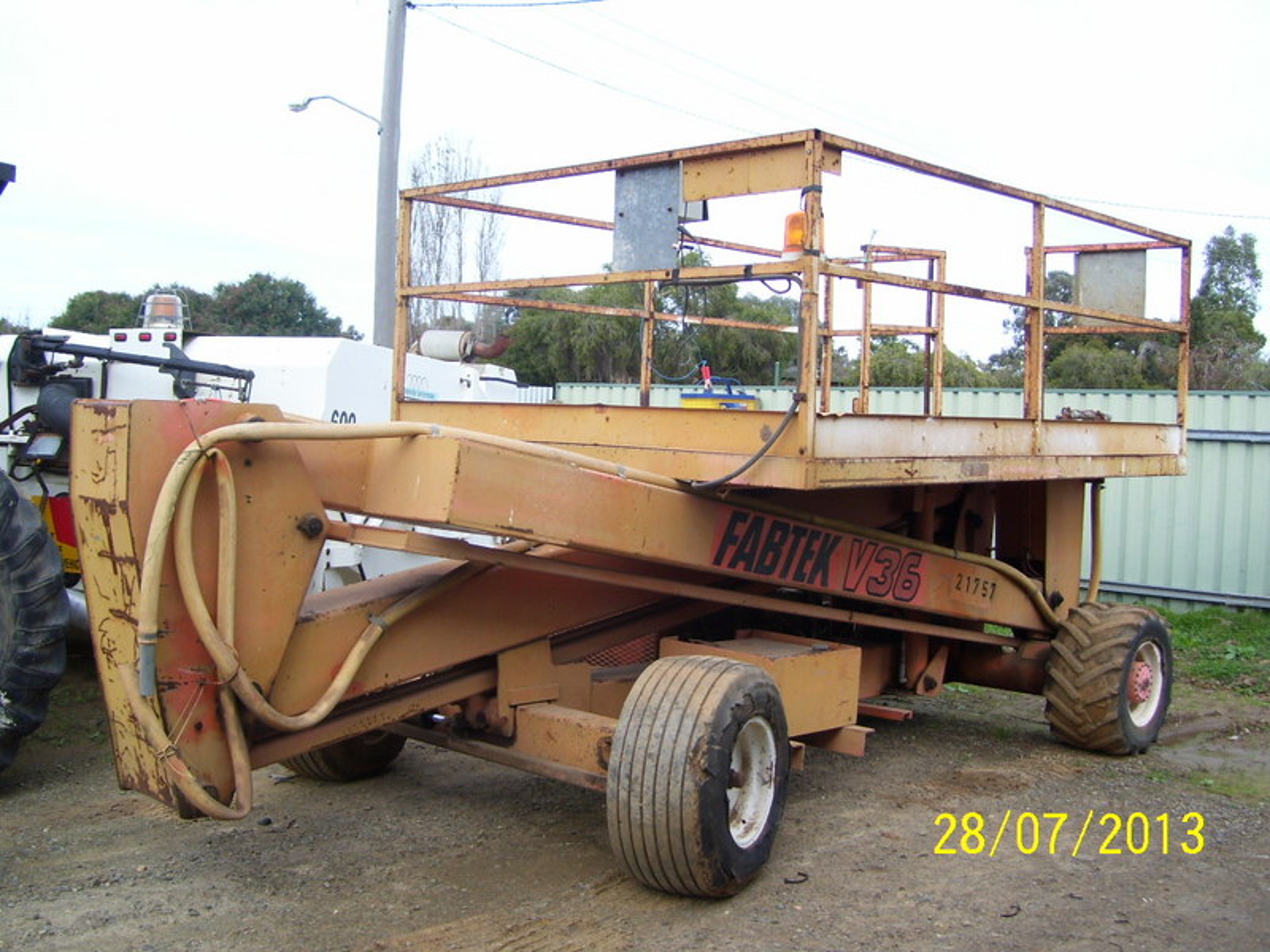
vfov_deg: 38.7
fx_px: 1357
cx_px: 635
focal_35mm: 37
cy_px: 476
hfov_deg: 50.1
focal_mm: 6
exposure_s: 1/500
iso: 80
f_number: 2.7
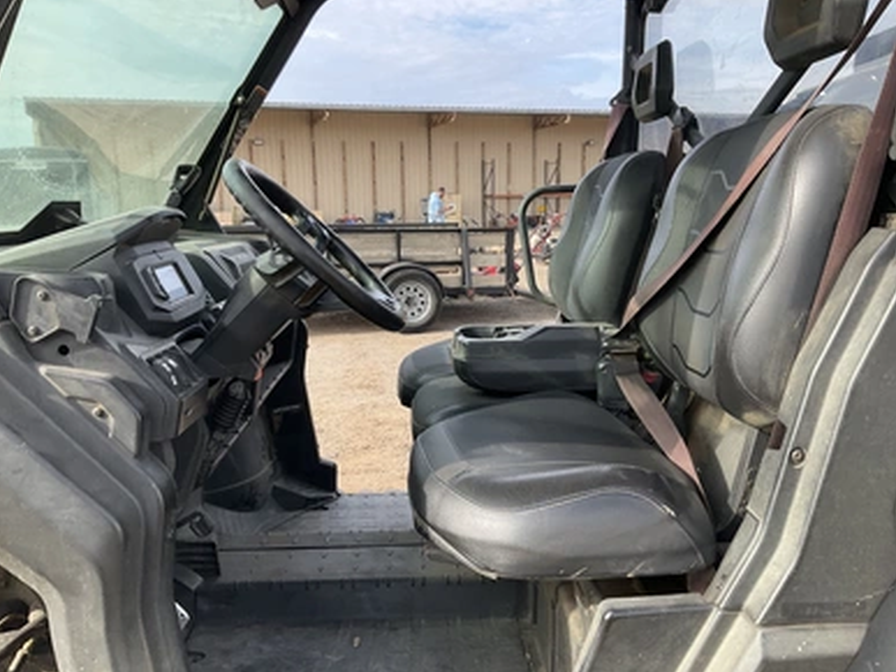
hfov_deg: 60.0
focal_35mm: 30
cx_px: 435
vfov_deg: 46.8
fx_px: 776
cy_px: 336
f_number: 1.8
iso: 25
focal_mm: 3
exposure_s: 1/419
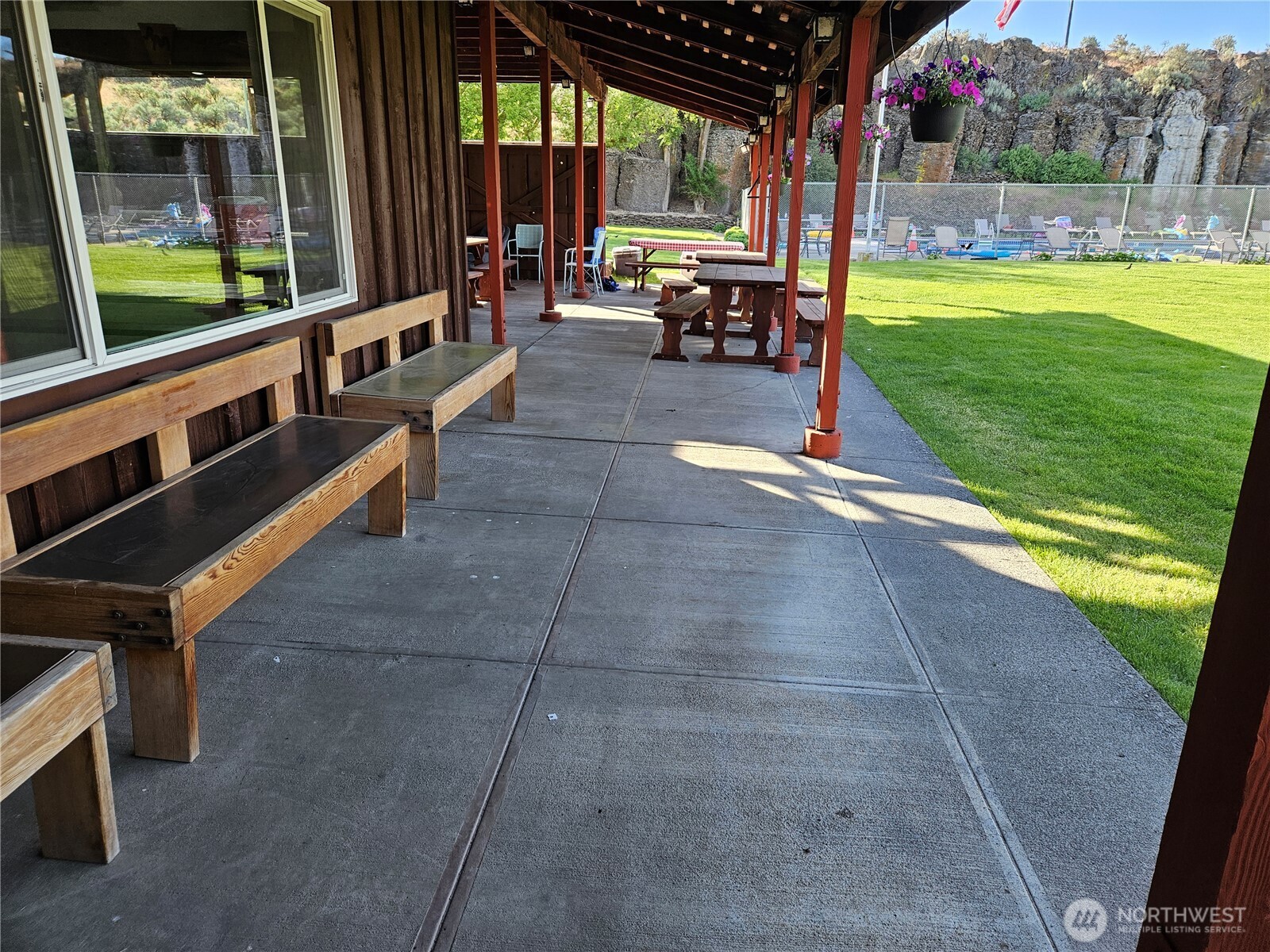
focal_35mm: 23
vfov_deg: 58.9
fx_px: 844
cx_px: 635
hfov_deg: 73.9
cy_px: 476
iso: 40
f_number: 1.8
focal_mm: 5.4
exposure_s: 1/217
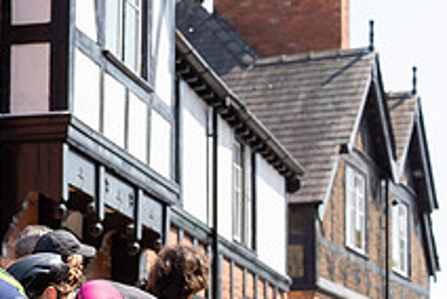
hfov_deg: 14.6
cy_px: 366
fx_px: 1679
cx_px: -108
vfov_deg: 10.0
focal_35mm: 135
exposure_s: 1/2500
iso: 160
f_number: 3.5
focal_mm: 38
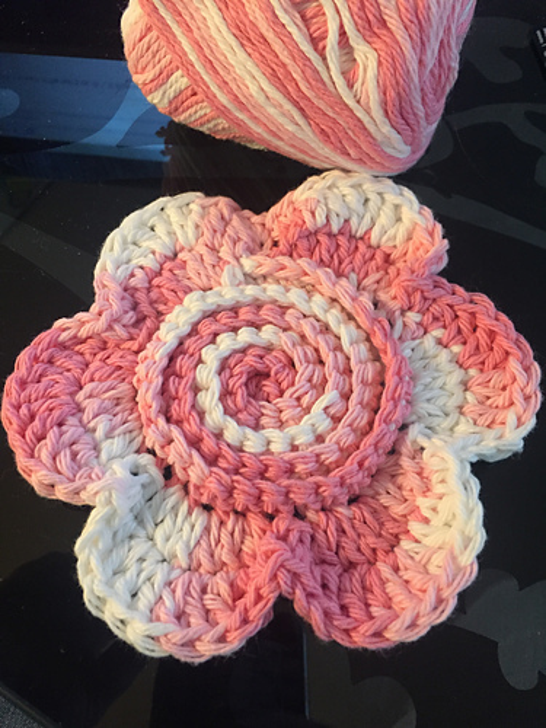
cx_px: 273
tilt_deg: -68.4
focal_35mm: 29
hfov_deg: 48.2
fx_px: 610
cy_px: 364
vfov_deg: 61.7
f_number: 2.2
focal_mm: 4.15
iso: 200
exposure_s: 1/30
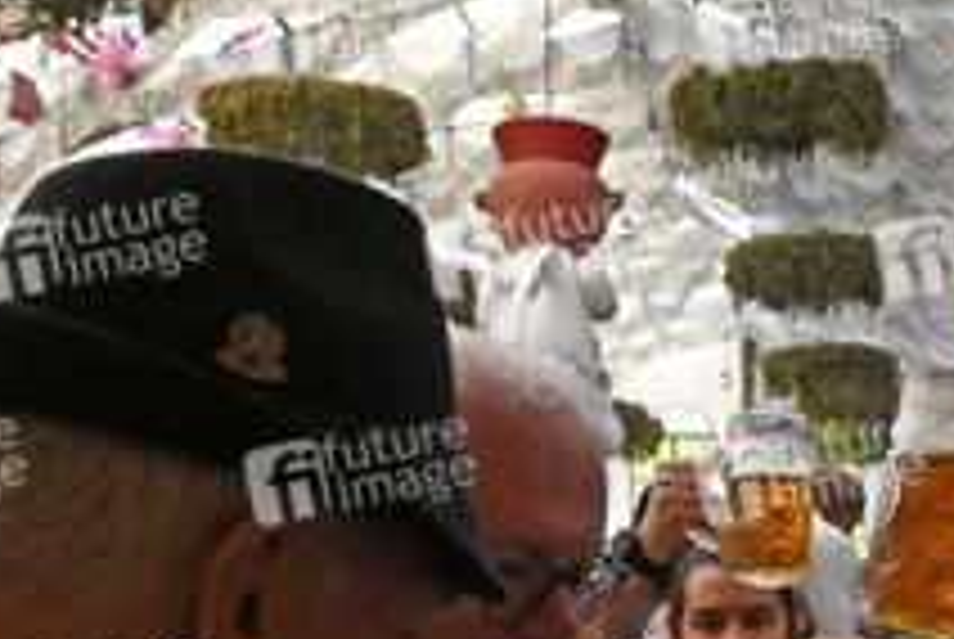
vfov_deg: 15.2
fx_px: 2362
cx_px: 868
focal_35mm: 89
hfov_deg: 22.3
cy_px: 585
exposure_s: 1/320
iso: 4000
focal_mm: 28
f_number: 9
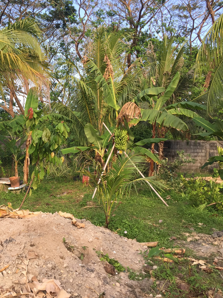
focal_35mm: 39
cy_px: 148
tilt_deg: -1.4
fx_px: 335
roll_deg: -2.5
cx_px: 40
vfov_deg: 47.9
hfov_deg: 35.5
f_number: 2.2
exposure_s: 1/460
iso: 32
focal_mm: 4.15
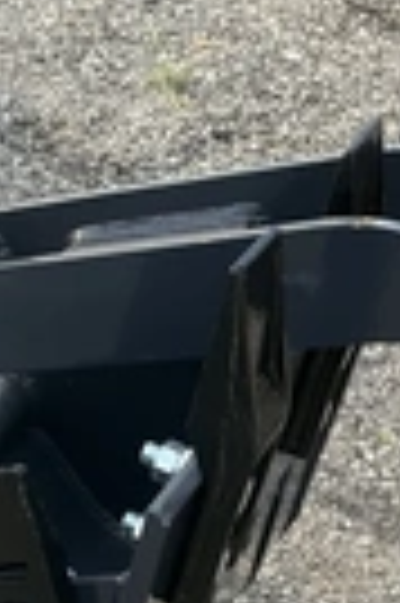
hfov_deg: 15.0
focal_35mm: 90
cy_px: 351
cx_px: 27
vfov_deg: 22.6
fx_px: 1504
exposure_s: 1/428
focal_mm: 3
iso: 25
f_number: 1.8
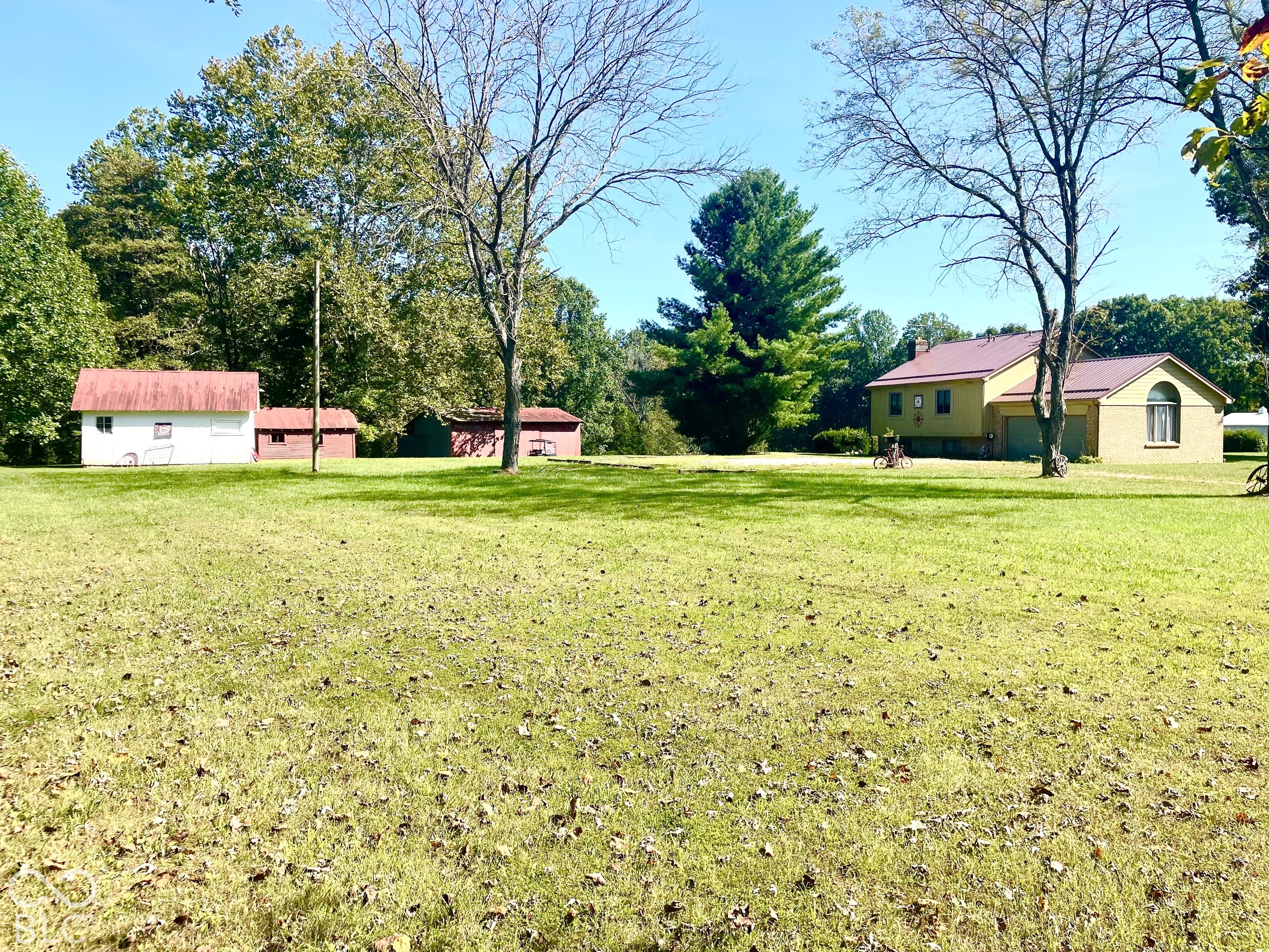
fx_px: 953
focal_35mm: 26
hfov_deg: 67.3
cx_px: 634
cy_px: 476
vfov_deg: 53.1
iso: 32
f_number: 1.6
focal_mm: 4.2
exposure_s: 1/1795
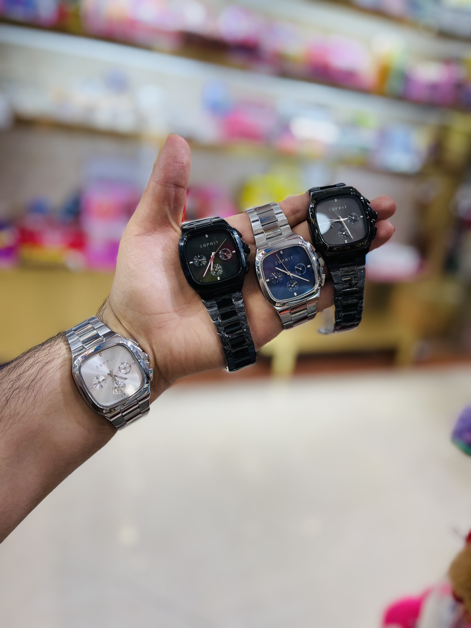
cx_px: 236
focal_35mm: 26
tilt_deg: -20.7
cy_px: 314
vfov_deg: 67.3
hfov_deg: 53.1
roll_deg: -8.8
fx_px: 472
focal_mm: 5.1
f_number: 1.6
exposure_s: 1/100
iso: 50
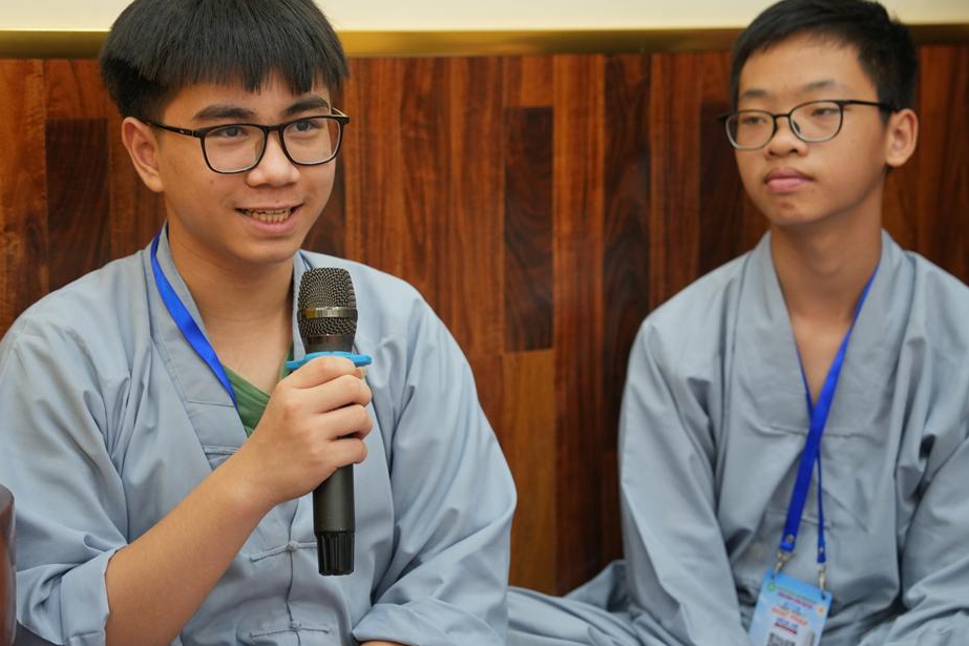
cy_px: 292
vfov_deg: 15.0
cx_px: 402
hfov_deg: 22.4
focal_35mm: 91
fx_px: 2449
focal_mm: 70
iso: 1600
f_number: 2.8
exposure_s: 1/125
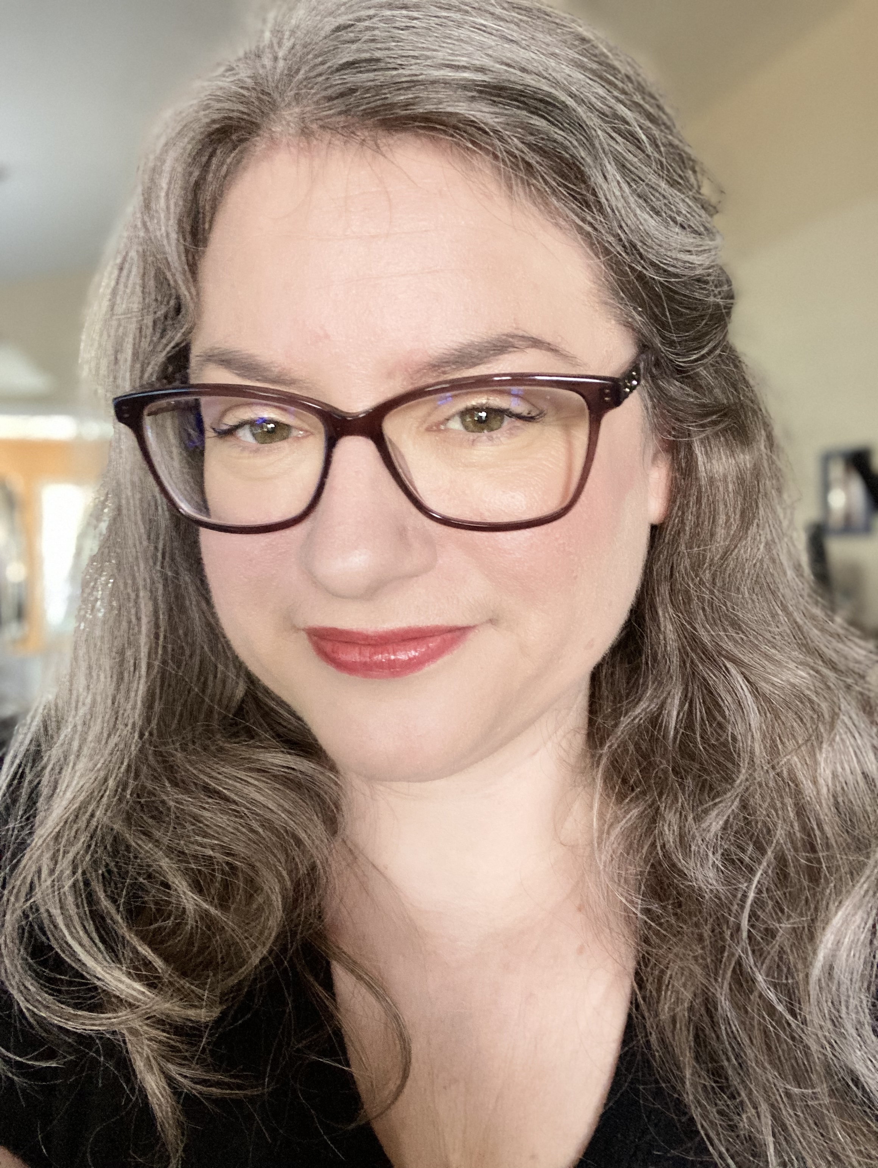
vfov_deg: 56.8
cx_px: 439
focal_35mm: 32
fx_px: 1081
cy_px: 584
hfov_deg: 44.2
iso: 320
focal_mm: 2.87
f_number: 2.2
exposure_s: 1/56
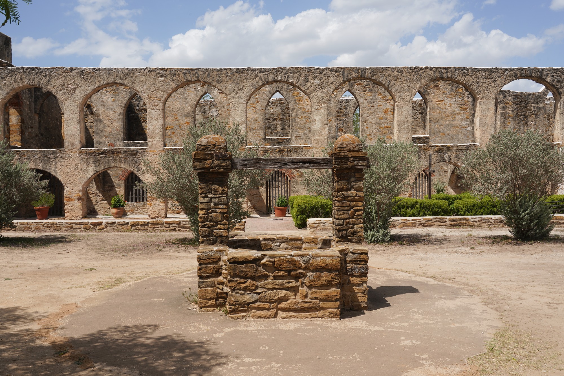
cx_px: 282
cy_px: 188
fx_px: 564
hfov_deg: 53.1
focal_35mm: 36
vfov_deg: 36.9
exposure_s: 1/100
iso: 100
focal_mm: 36
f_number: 18
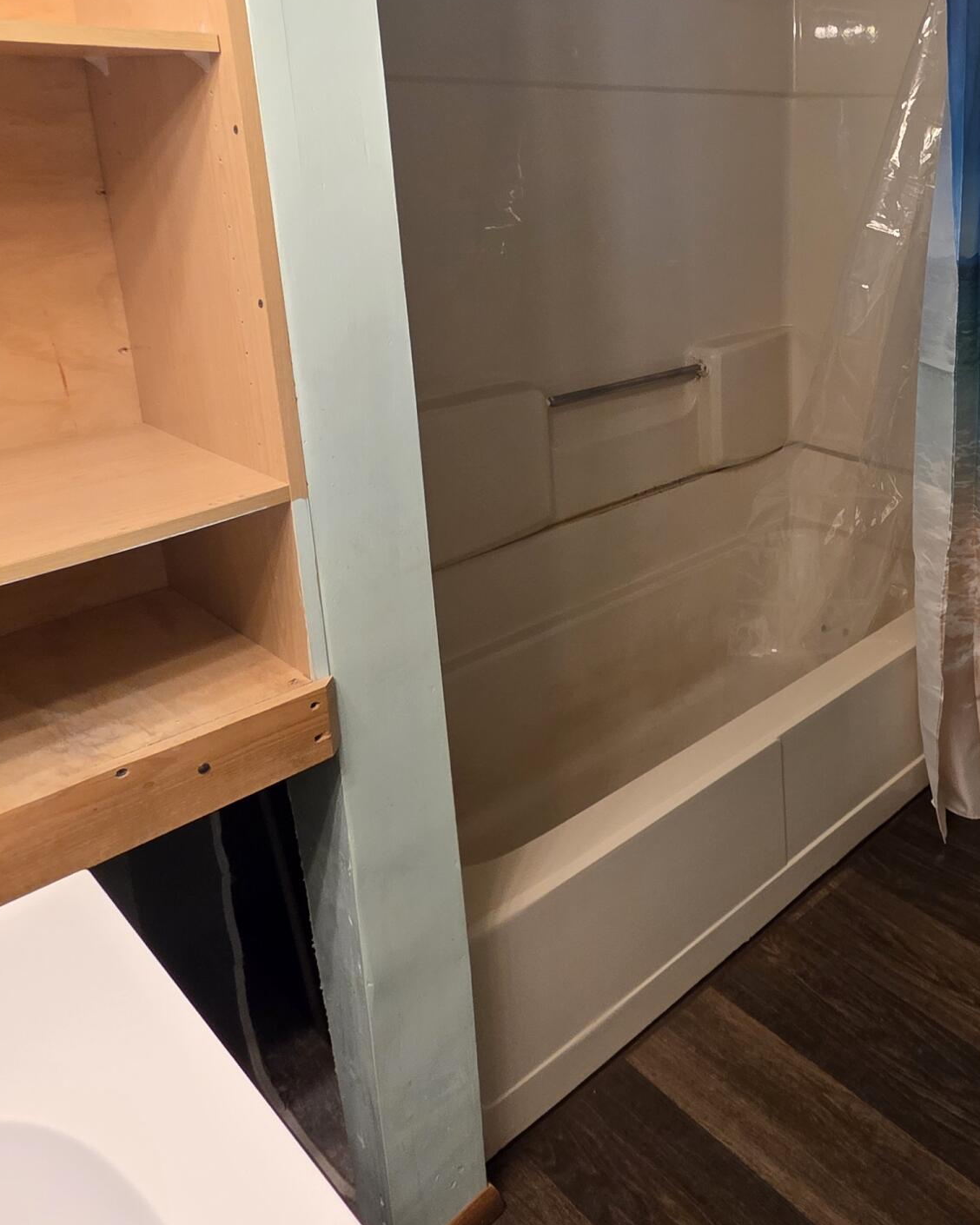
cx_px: 928
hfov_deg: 46.5
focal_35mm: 27
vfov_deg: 61.6
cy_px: 354
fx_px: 979
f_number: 1.9
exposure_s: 1/120
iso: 160
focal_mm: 2.2
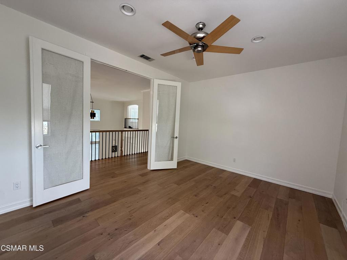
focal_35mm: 14
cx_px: 174
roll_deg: -3.2
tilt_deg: -3.3
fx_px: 140
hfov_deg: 102.1
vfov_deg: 85.7
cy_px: 130
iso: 250
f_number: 2.2
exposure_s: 1/99
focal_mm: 2.22
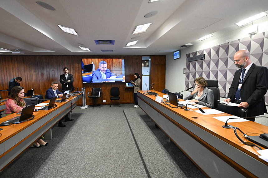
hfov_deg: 100.5
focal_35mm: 15
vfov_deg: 77.1
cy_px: 89
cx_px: 134
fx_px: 111
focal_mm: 15
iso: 800
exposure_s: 1/100
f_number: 2.8
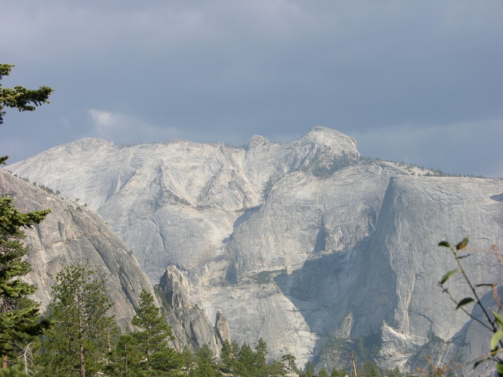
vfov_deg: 18.0
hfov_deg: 23.8
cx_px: 252
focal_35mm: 82
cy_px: 188
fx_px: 1192
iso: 50
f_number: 4.9
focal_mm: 21
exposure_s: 1/307
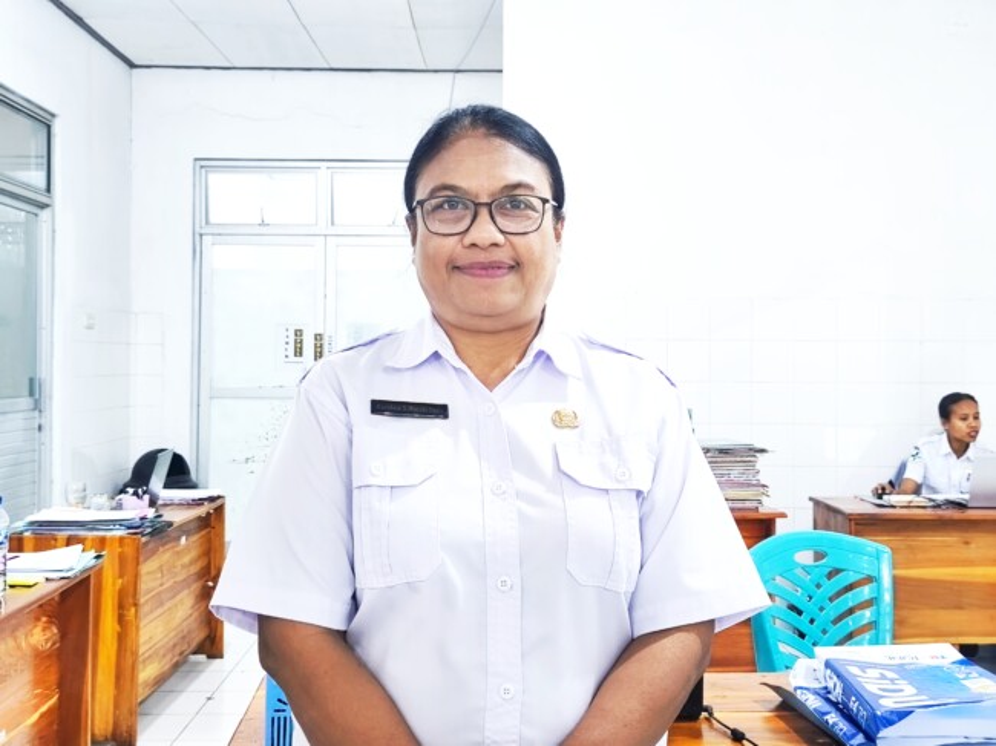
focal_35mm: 37
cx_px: 498
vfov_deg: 38.6
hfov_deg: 50.2
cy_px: 373
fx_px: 1064
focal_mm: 6.18
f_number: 1.65
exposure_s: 1/50
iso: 1000
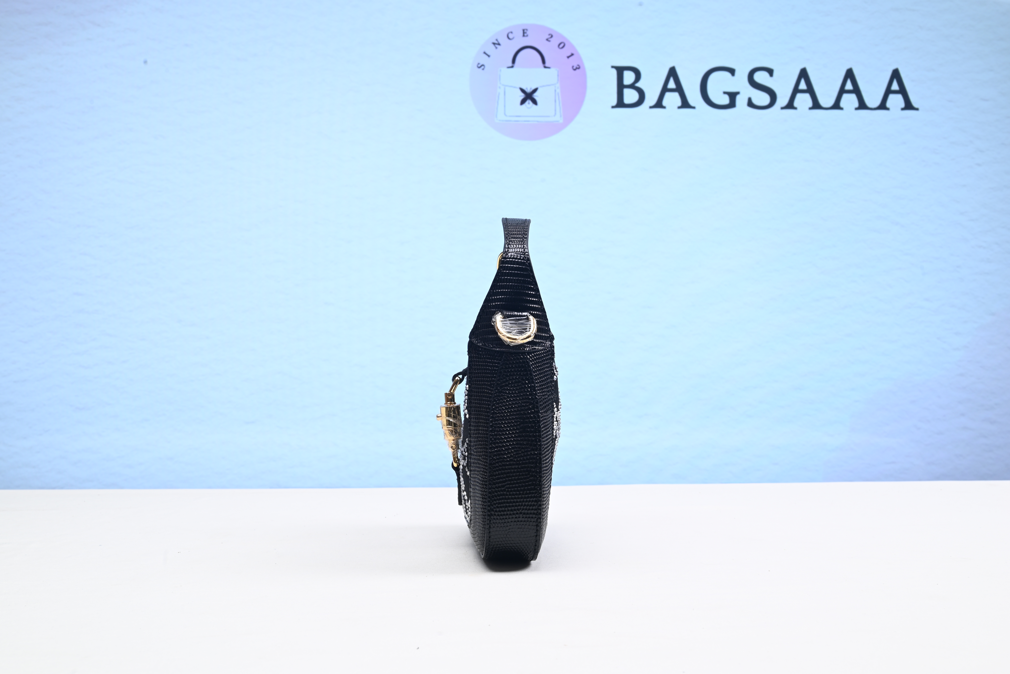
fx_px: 1066
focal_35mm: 38
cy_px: 337
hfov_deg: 50.7
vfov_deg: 35.1
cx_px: 505
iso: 100
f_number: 16
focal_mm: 38
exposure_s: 1/2
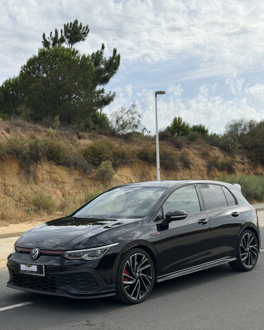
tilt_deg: +1.1
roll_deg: +1.5
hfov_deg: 29.7
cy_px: 174
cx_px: 130
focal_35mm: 51
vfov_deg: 36.6
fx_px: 498
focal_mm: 6.76
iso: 64
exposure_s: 1/6024
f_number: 1.78
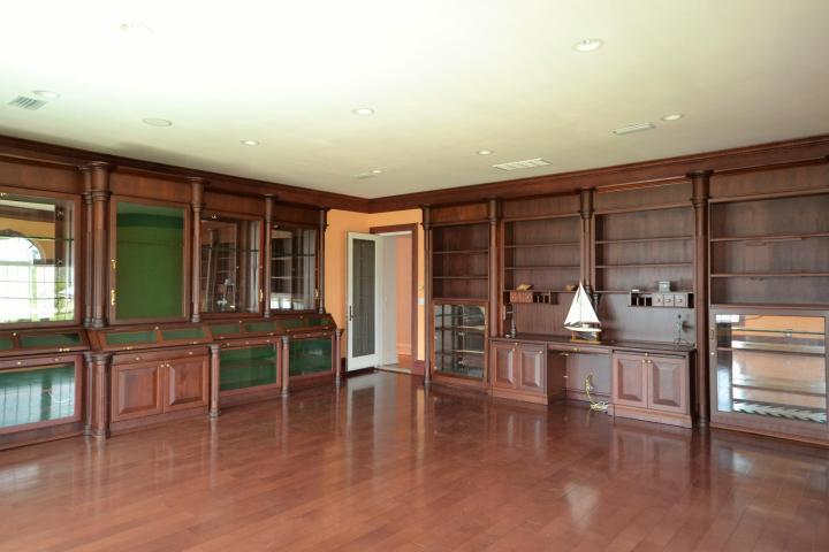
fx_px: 518
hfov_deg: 77.3
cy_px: 276
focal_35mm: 22
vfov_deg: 56.1
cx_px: 414
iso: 1250
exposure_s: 1/60
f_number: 5
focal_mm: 15
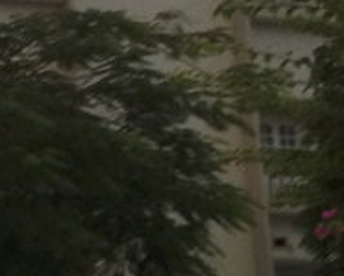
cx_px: -433
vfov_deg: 7.4
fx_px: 2119
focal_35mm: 208
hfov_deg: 8.6
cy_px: 28
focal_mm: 4.13
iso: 125
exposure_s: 1/20
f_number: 2.4
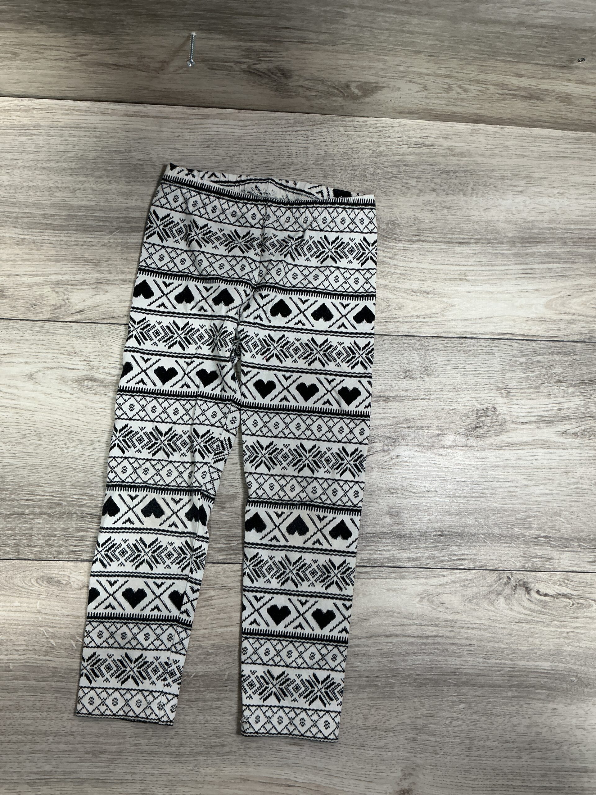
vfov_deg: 61.7
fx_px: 666
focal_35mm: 29
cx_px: 298
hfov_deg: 48.2
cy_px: 398
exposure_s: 1/50
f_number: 1.8
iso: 40
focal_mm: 3
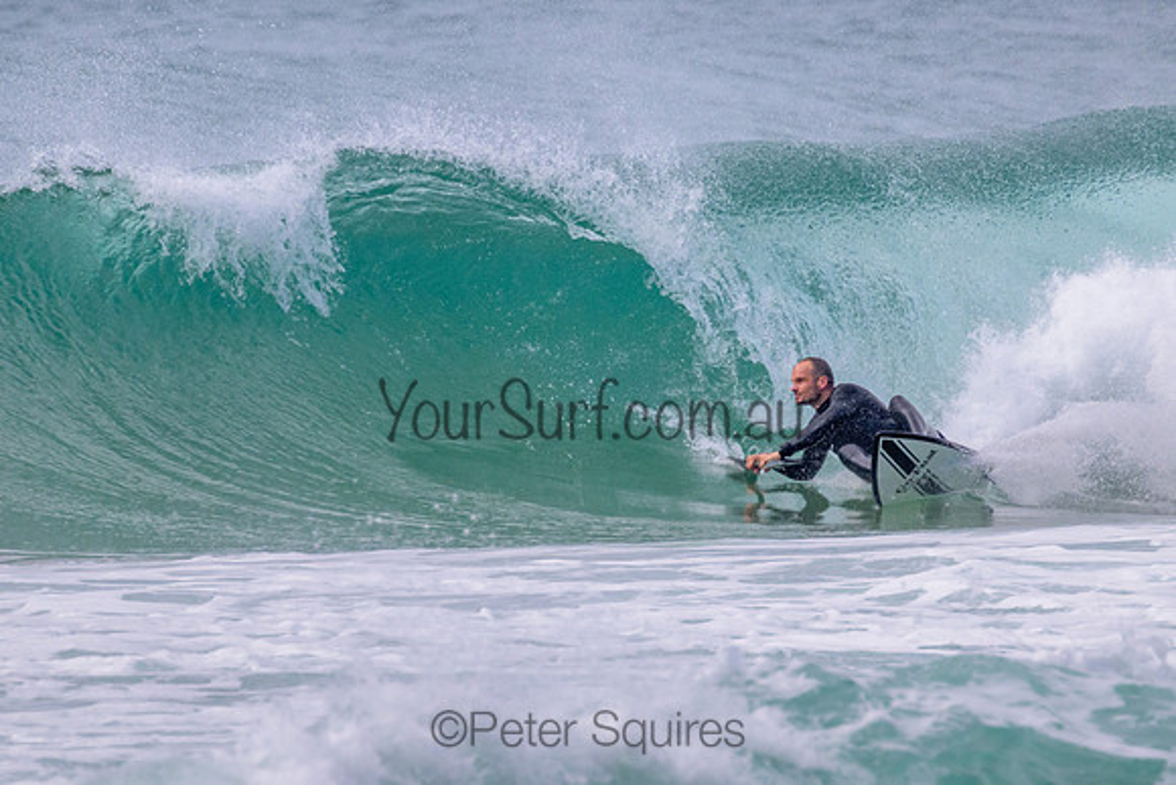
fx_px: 34885
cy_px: 384
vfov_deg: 1.3
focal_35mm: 1068
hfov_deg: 1.9
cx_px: 633
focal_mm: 800
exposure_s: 1/2000
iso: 1400
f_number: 11
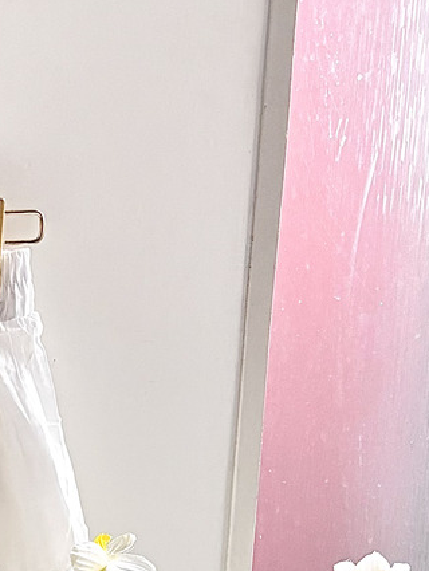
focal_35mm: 122
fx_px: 2014
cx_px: -555
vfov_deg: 15.6
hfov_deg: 10.6
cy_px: 649
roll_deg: -0.1
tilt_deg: -11.5
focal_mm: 5.96
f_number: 1.6
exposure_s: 1/60
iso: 160
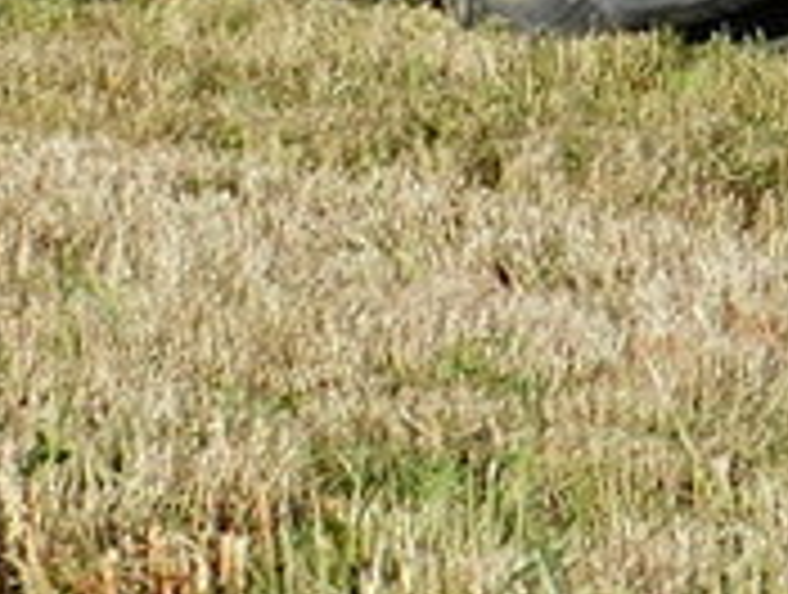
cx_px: 2053
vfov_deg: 3.2
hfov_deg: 4.2
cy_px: -1046
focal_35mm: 465
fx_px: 10607
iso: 125
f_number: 4.4
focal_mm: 14.2
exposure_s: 1/800
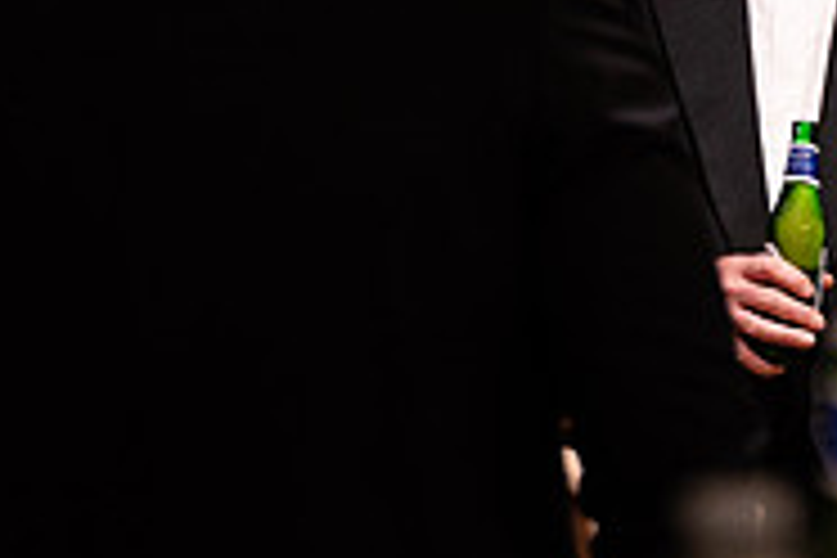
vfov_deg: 5.8
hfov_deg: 8.8
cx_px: 630
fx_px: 5440
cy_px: -160
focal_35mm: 234
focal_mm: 75
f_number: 2.8
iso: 1250
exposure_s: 1/60
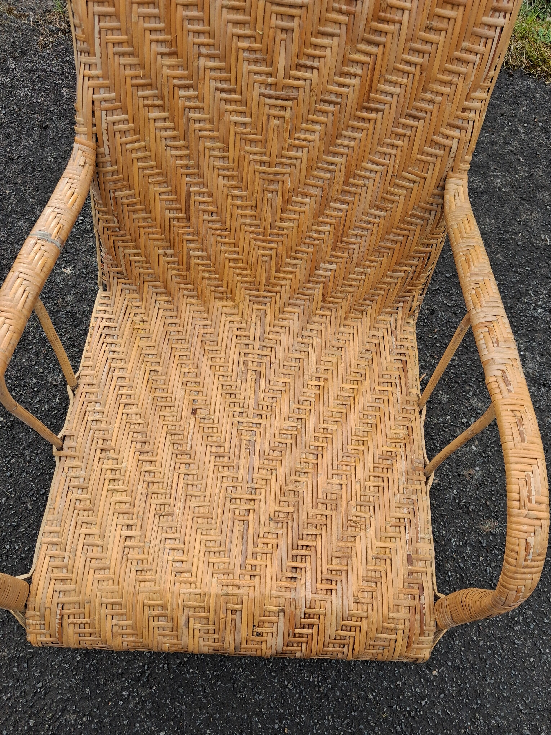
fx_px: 573
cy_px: 368
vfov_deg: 65.3
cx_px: 276
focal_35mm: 27
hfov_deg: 51.4
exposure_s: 1/142
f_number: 1.8
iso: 25
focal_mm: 4
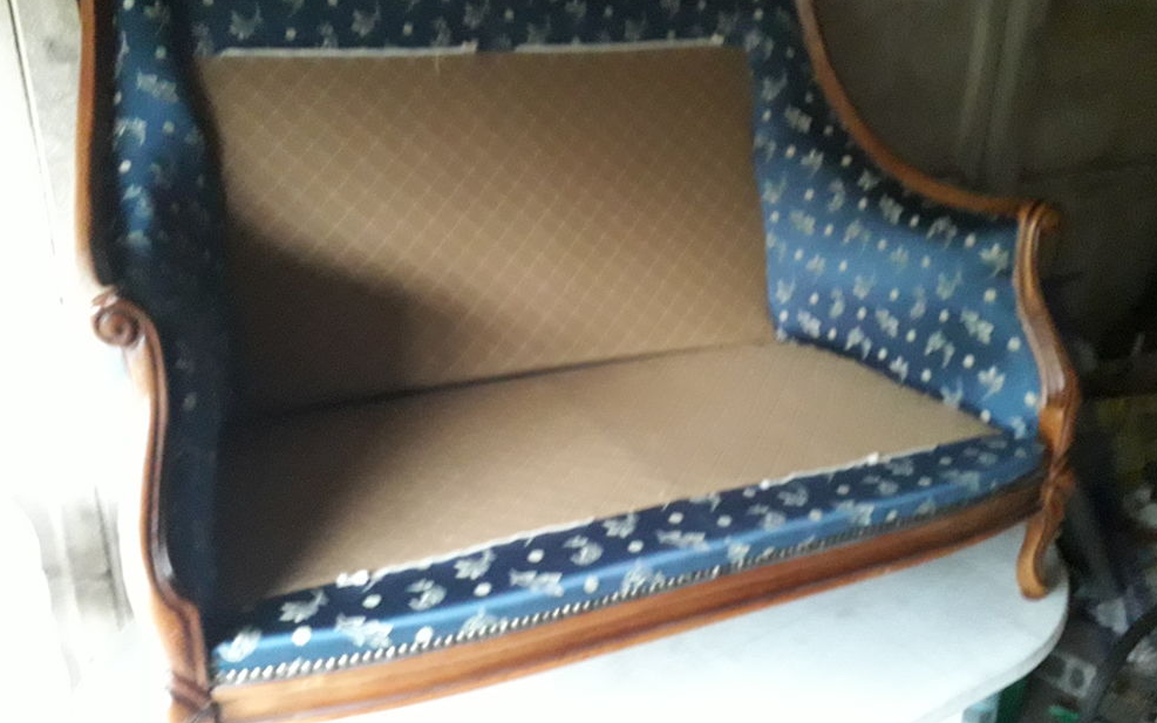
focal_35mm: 29
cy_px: 313
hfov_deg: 64.6
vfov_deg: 43.1
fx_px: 914
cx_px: 578
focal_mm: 3.6
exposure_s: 1/20
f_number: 1.9
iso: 800
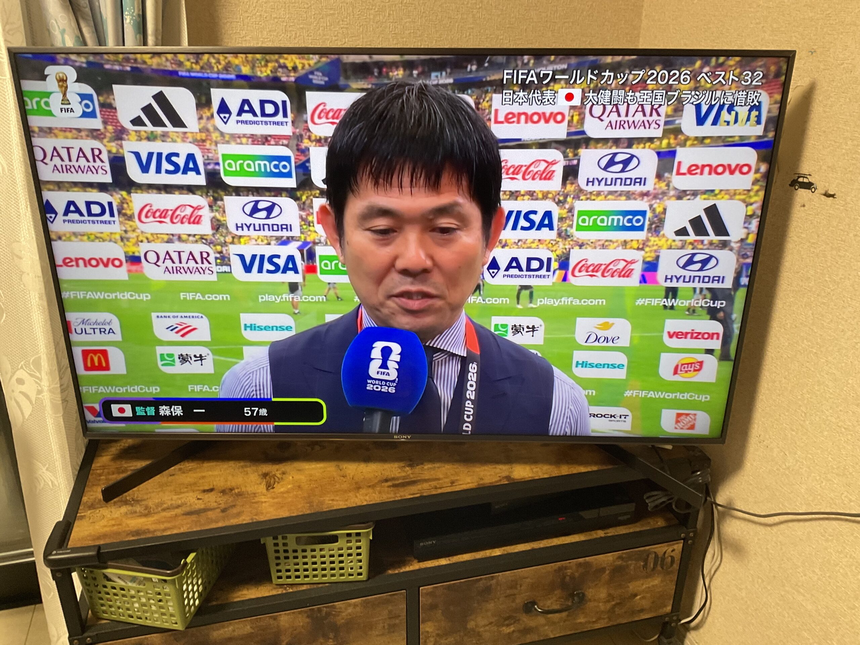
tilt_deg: -24.4
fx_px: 720
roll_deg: -0.2
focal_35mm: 29
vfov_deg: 48.2
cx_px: 430
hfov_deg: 61.7
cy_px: 322
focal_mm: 3
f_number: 1.8
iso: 100
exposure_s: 1/60
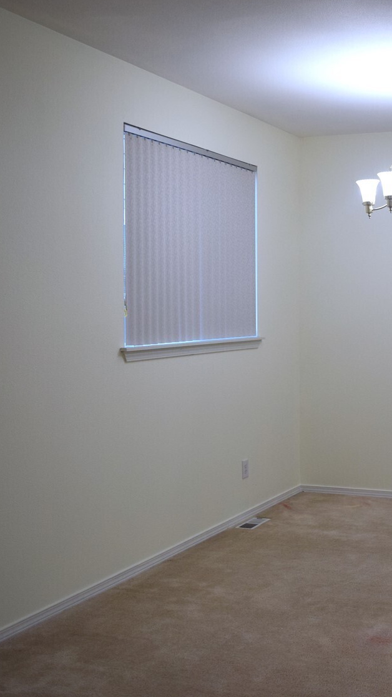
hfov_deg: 26.0
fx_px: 794
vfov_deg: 47.4
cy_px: 348
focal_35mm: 43
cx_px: 412
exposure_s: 1/80
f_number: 4.5
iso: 400
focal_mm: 18
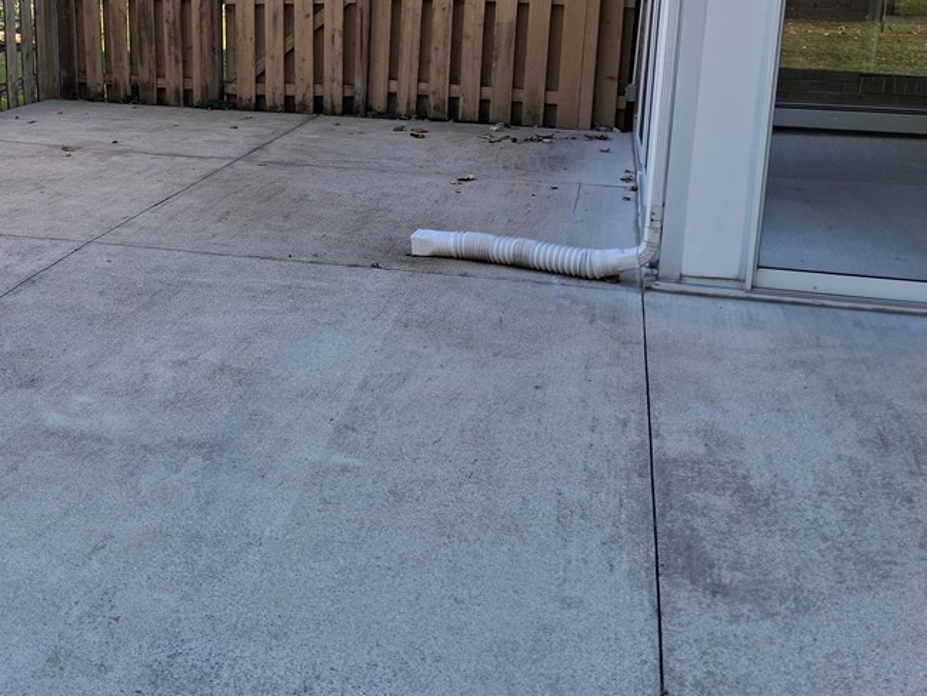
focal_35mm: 41
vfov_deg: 34.5
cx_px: 250
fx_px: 1098
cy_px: 182
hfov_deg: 44.5
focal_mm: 3.98
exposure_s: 1/160
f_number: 1.8
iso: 25
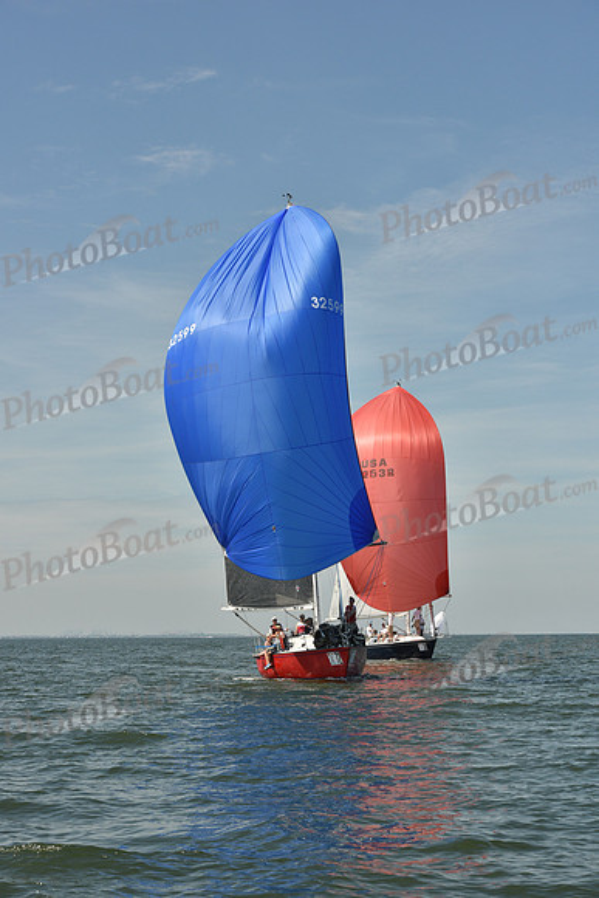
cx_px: 300
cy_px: 449
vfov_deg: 28.8
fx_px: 1746
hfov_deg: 19.5
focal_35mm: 70
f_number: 10
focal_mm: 70
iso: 320
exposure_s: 1/1000
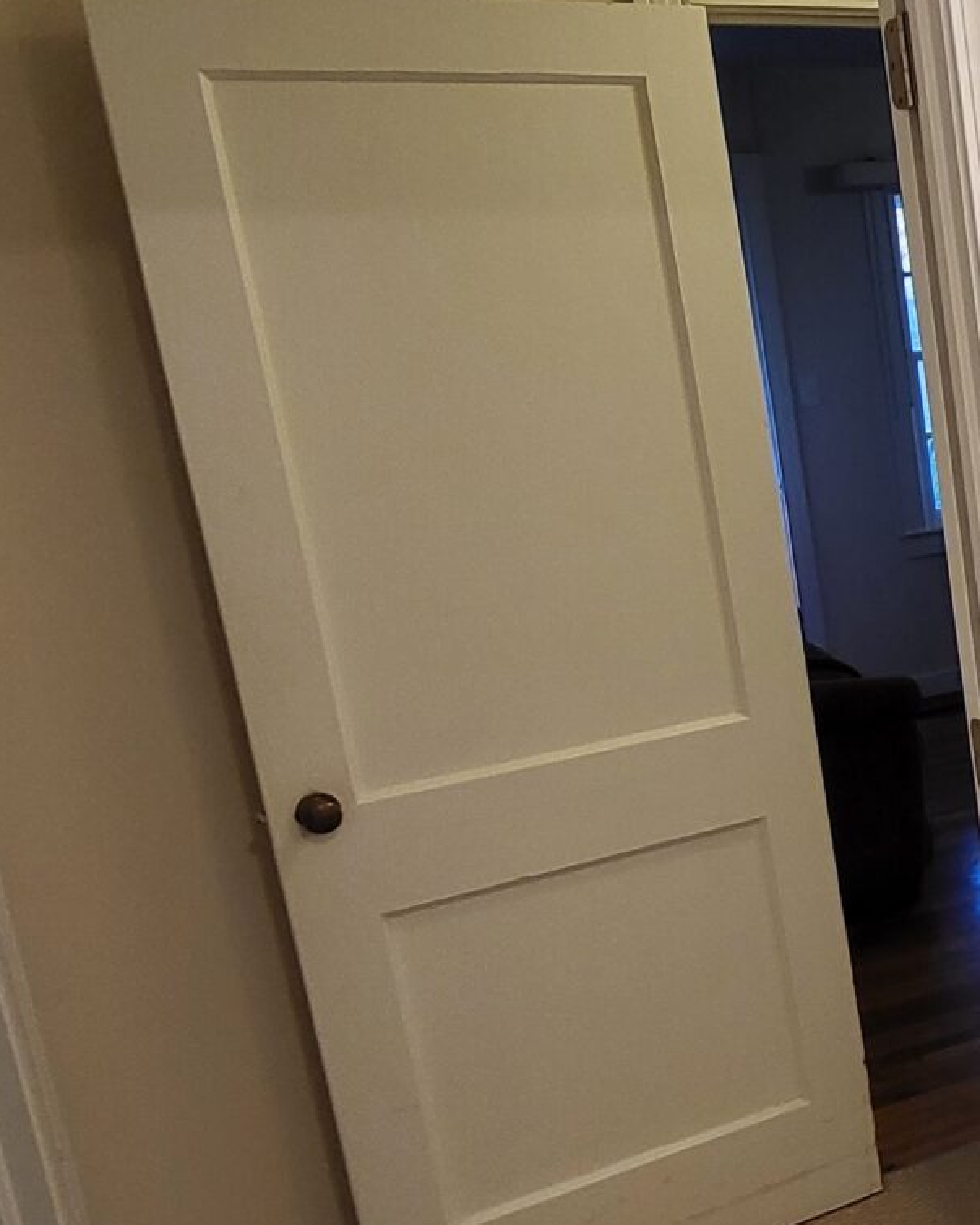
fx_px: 1559
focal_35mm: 43
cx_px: 1421
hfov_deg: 26.5
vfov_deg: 42.9
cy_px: 612
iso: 200
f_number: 2.2
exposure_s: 1/60
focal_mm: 1.74
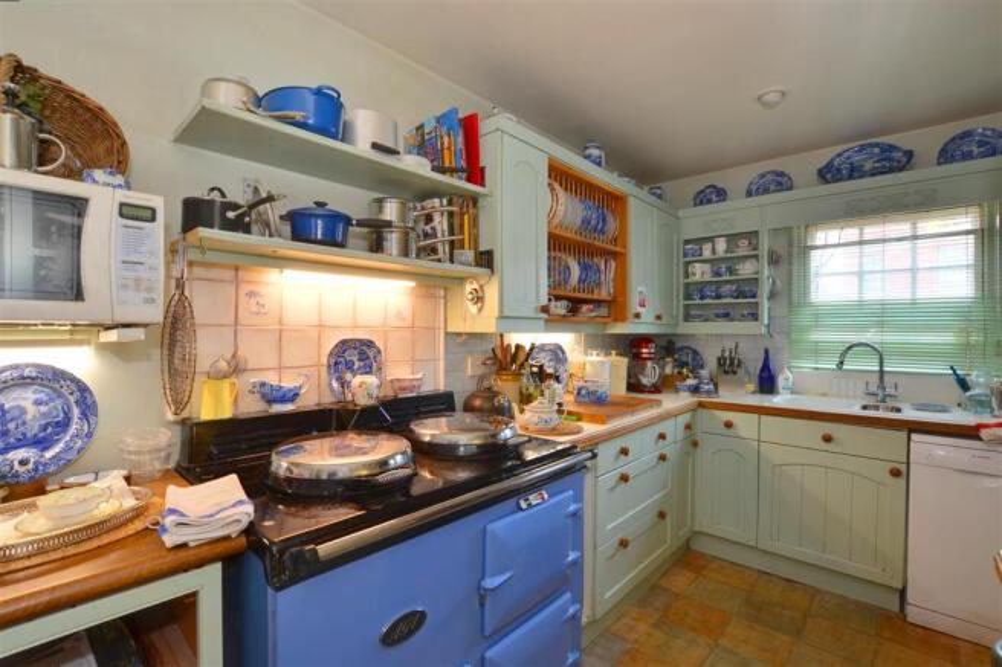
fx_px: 417
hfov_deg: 100.4
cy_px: 334
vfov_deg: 77.3
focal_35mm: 15
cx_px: 501
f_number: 11
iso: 400
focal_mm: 10
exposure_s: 1/6
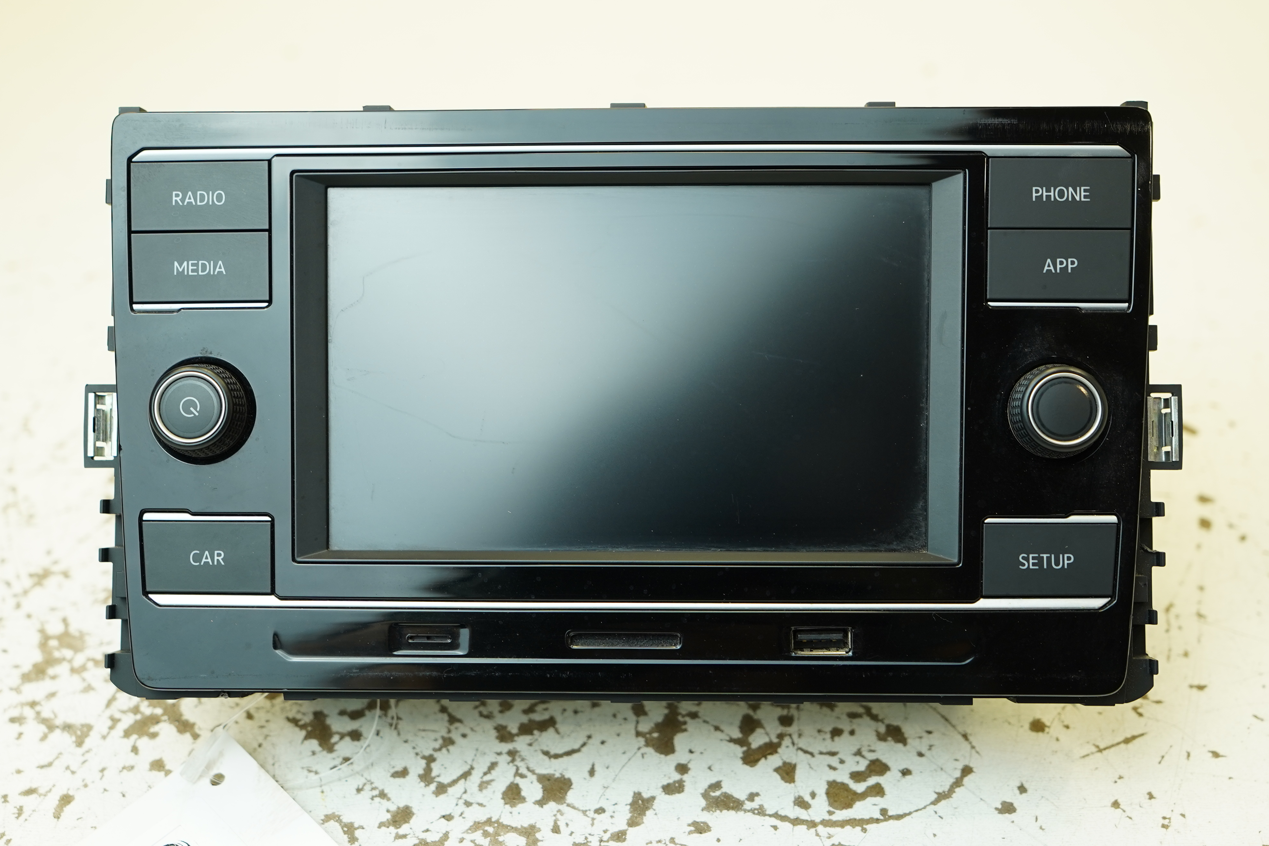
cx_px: 634
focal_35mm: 49
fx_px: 1727
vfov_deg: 27.5
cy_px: 423
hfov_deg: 40.3
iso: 400
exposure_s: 1/160
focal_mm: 33
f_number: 4
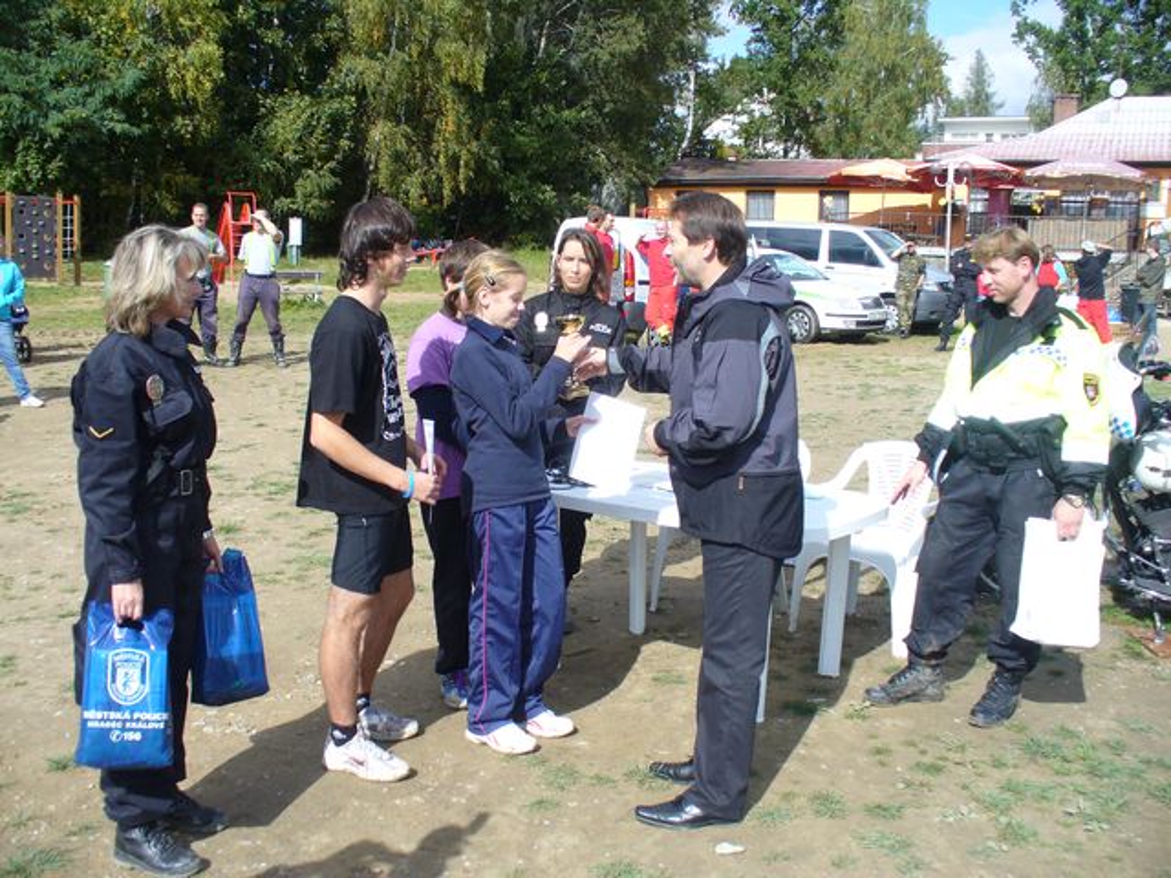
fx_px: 1252
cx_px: 586
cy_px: 439
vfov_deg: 38.7
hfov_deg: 50.1
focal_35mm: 37
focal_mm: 6.1
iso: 80
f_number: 5.6
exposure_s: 1/250
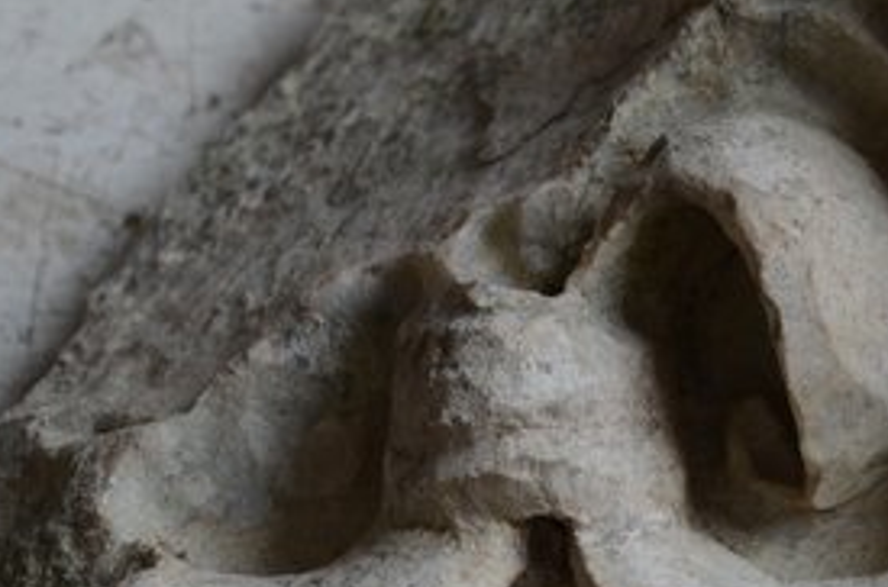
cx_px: 1211
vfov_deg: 11.3
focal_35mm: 120
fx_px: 2953
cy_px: 48
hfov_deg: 16.1
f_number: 5.6
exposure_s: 1/60
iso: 280
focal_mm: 22
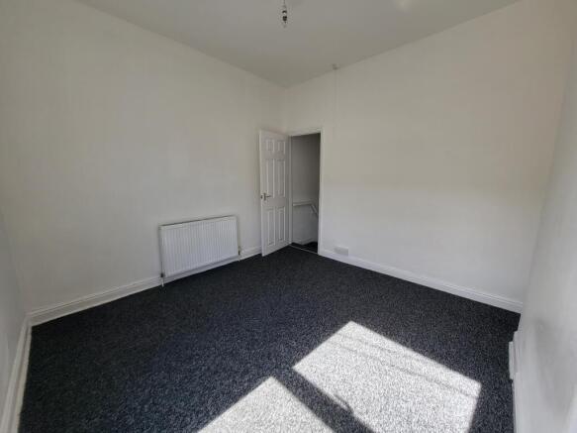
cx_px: 288
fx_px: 217
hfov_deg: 106.2
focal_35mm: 13
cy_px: 216
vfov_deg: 89.9
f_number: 2.2
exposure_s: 1/100
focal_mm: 1.74
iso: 32
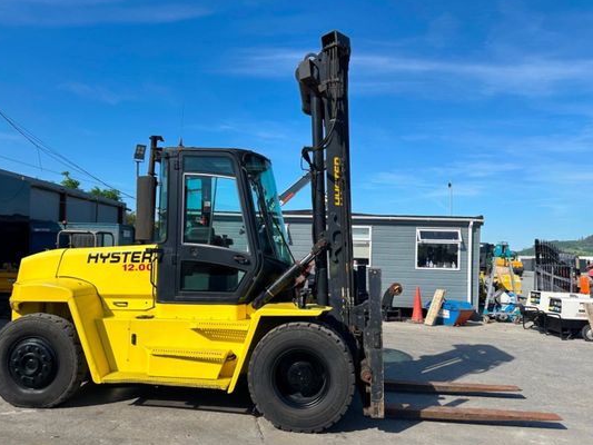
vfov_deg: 51.3
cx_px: 269
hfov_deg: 65.2
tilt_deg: +1.3
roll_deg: -1.7
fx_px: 463
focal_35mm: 27
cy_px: 244
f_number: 1.78
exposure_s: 1/2299
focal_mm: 6.86
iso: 80
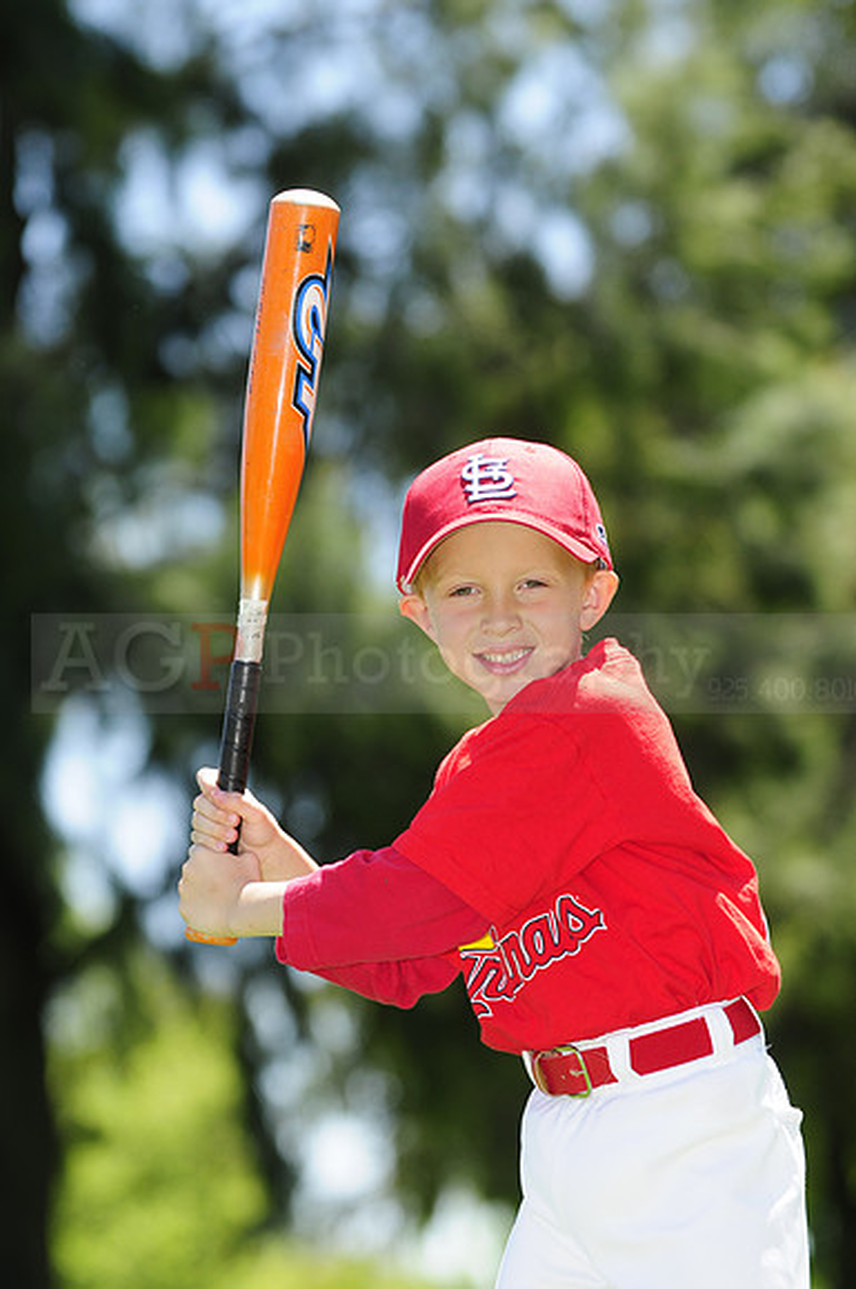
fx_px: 6439
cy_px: 644
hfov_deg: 7.6
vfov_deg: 11.4
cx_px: 428
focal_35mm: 180
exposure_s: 1/800
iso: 200
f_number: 4
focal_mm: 120
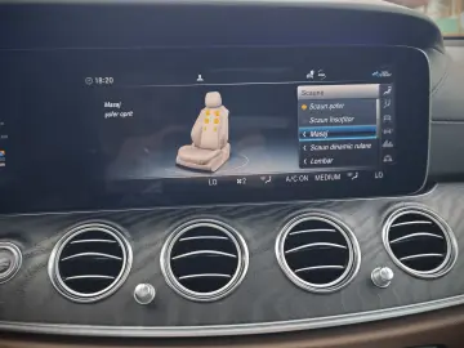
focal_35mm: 35
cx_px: 232
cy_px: 174
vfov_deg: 40.7
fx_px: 469
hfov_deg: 52.6
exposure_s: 1/100
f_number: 1.4
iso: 64
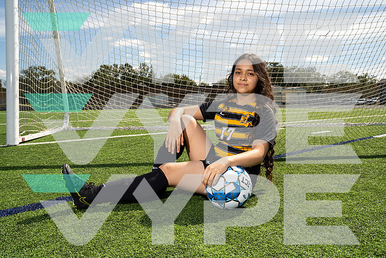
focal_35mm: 32
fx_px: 343
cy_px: 129
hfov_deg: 58.7
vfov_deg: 41.1
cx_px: 193
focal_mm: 32
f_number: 8
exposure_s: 1/250
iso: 100
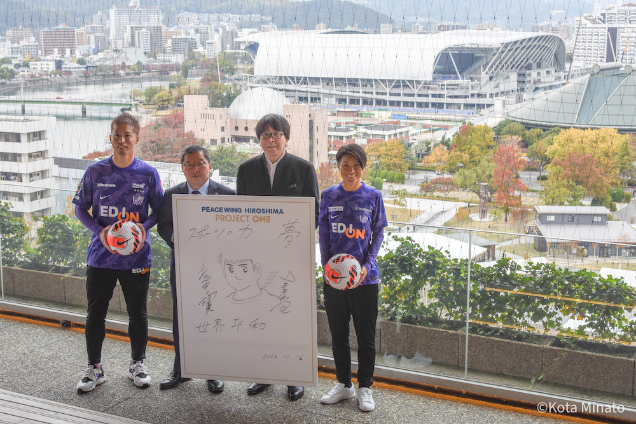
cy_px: 212
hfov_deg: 37.8
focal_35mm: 52
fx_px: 928
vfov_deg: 25.8
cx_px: 318
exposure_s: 1/200
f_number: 7.1
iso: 400
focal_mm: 35
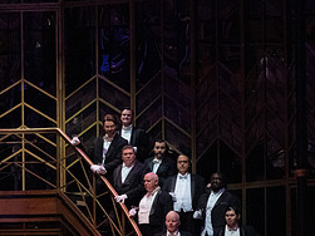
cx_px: 4
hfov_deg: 8.2
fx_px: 2183
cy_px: 191
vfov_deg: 6.2
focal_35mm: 240
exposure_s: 1/400
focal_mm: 108
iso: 12800
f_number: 14
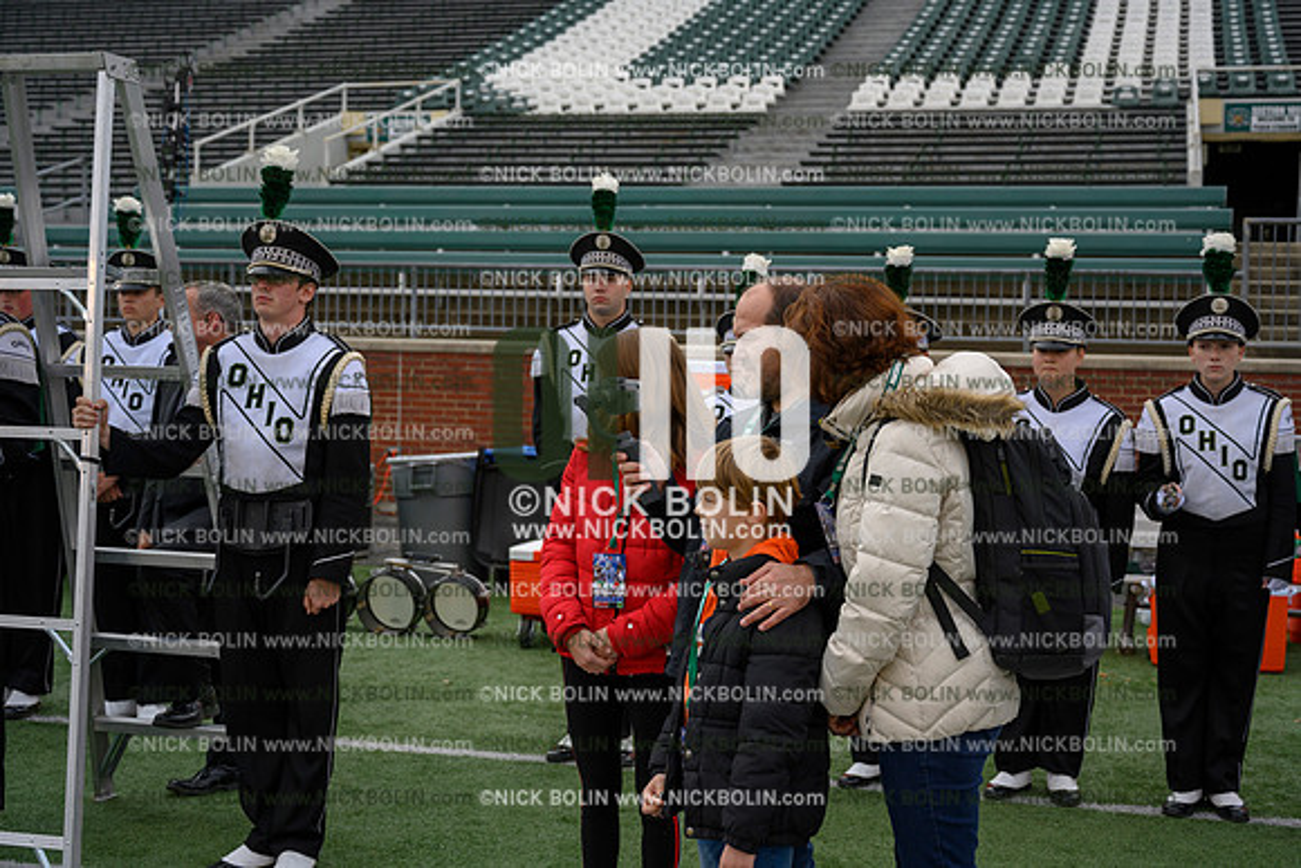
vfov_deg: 27.5
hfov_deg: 40.3
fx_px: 1771
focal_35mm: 49
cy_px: 434
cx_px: 650
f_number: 4
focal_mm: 49
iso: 125
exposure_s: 1/500
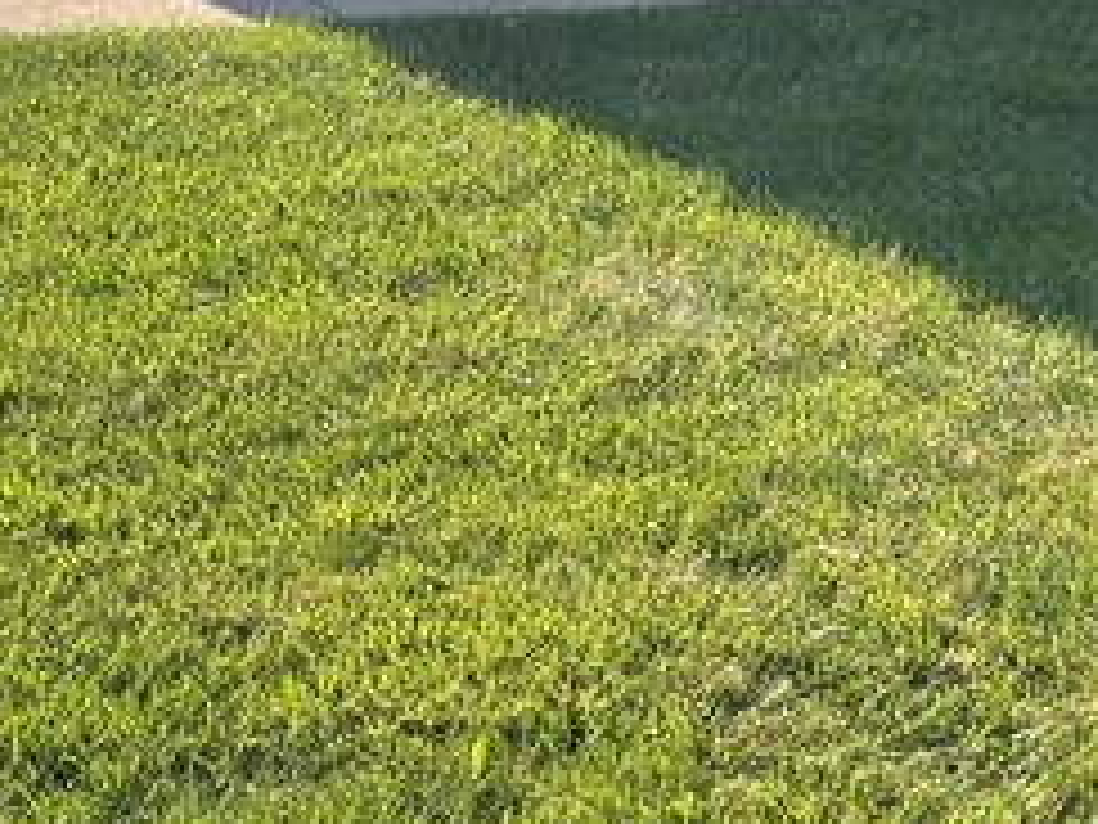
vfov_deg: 12.6
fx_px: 3457
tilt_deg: +1.1
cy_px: -585
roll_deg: -1.1
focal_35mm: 109
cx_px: 1210
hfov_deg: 17.4
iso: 50
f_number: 1.6
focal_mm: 5.96
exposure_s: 1/1984
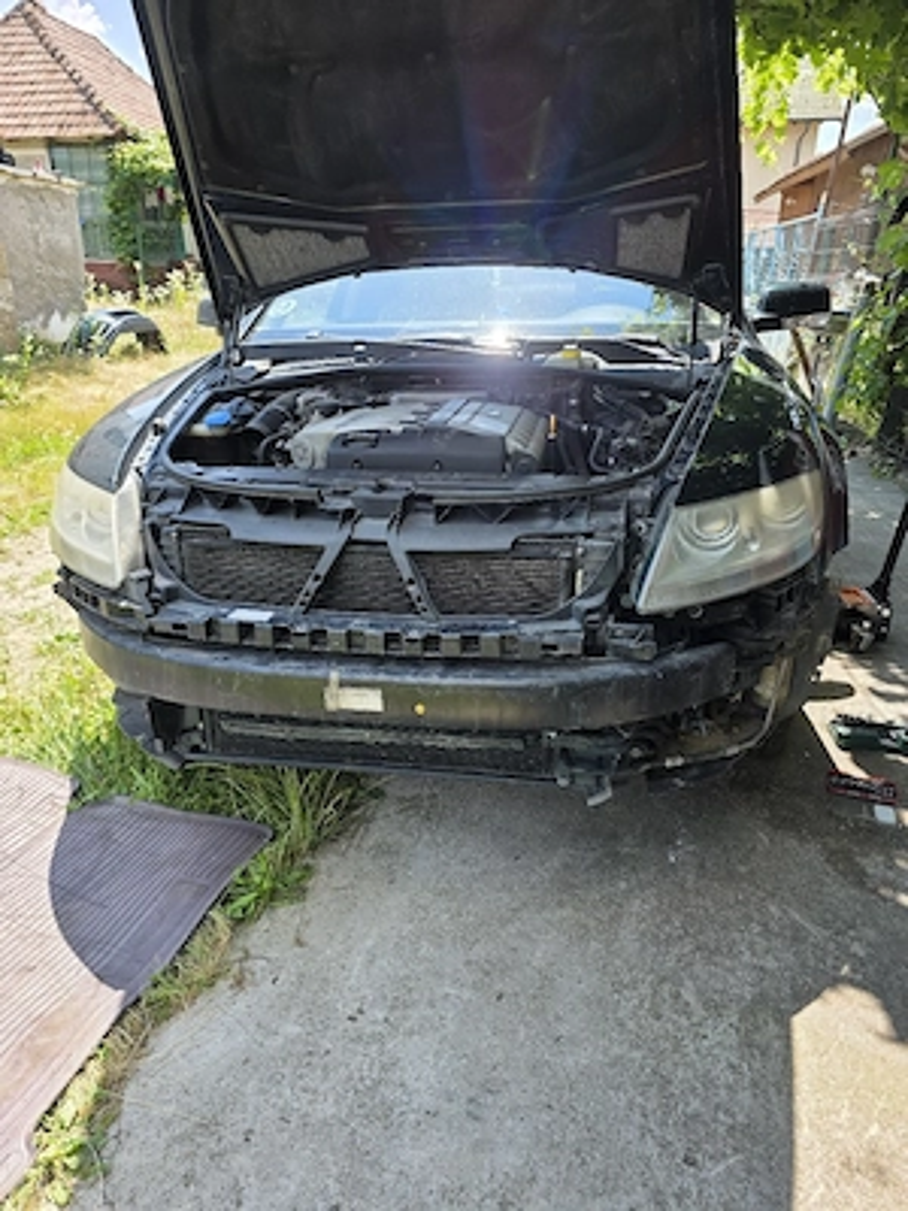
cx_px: 454
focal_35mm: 23
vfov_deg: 73.9
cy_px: 606
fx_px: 804
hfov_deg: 58.9
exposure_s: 1/1667
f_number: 1.7
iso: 80
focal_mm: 6.3
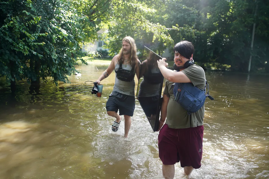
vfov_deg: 37.8
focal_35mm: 35
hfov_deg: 54.4
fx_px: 261
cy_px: 90
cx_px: 134
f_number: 3.2
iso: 200
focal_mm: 35
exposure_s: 1/500
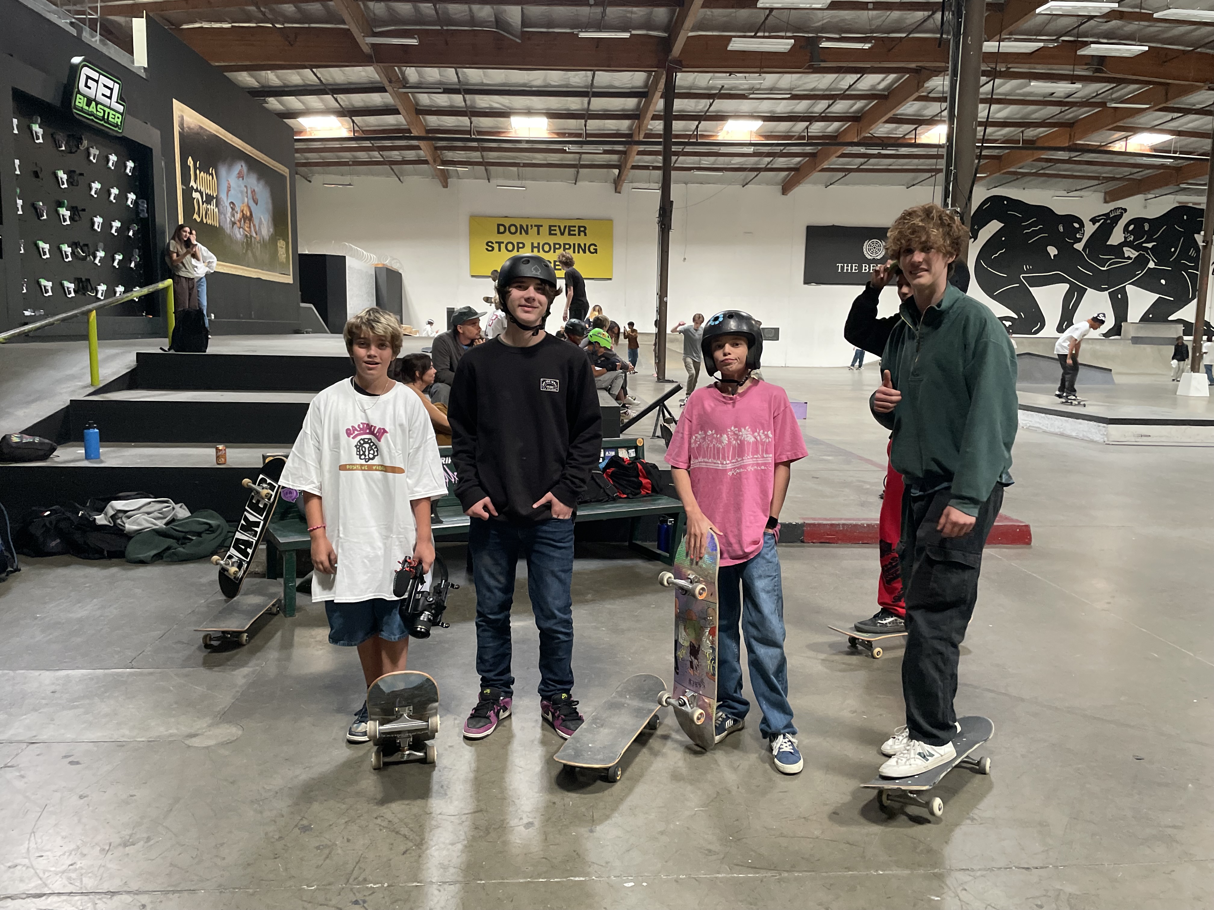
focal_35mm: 26
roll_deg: -0.4
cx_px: 607
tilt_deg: -8.3
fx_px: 912
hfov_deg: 67.3
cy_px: 455
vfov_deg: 53.1
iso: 500
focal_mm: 4.2
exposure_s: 1/60
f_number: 1.6
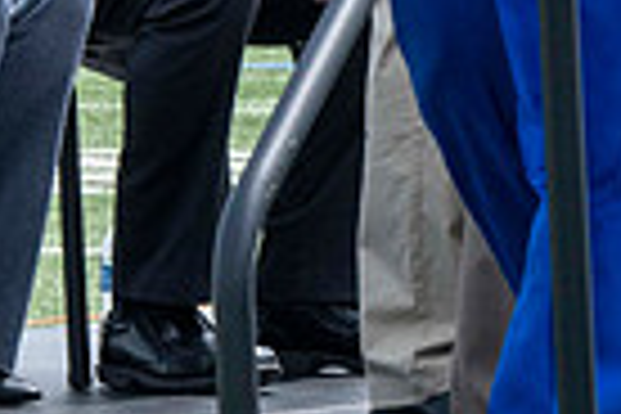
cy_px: -1076
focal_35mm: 592
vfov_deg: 2.3
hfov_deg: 3.5
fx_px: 10211
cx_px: -351
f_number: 13
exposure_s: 1/250
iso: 200
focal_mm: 70
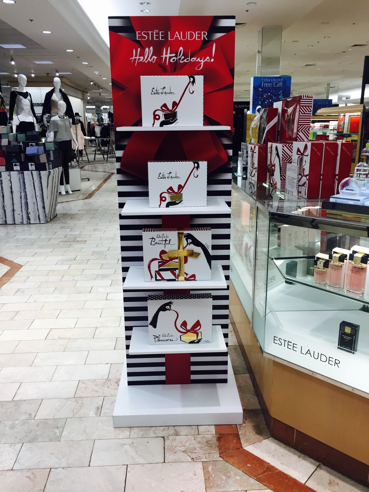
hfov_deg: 48.2
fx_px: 412
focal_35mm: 29
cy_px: 246
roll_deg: +0.5
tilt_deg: -15.3
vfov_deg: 61.7
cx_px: 184
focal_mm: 4.15
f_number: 2.2
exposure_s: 1/40
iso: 32
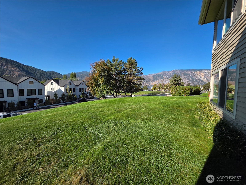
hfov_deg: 106.2
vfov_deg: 89.9
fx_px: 92
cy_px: 92
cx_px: 123
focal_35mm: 13
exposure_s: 1/2000
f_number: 1.9
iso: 40
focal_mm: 2.2
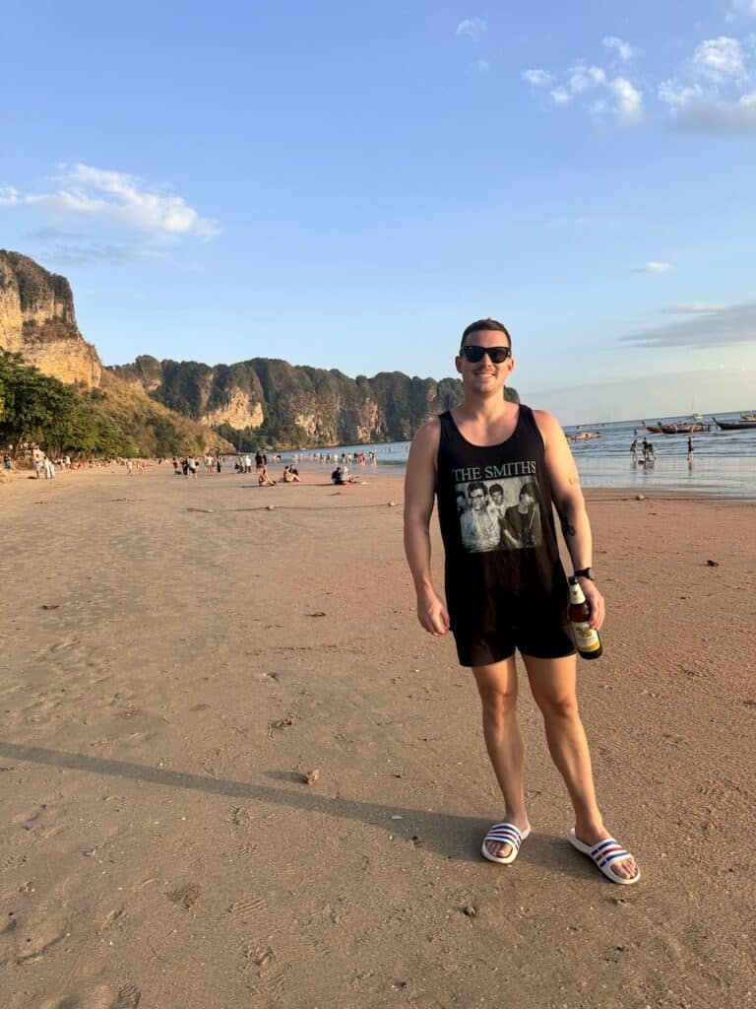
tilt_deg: -4.2
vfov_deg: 71.6
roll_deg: +4.3
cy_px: 504
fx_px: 699
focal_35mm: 24
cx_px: 378
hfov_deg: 56.8
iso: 80
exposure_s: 1/1261
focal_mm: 6.86
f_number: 1.78
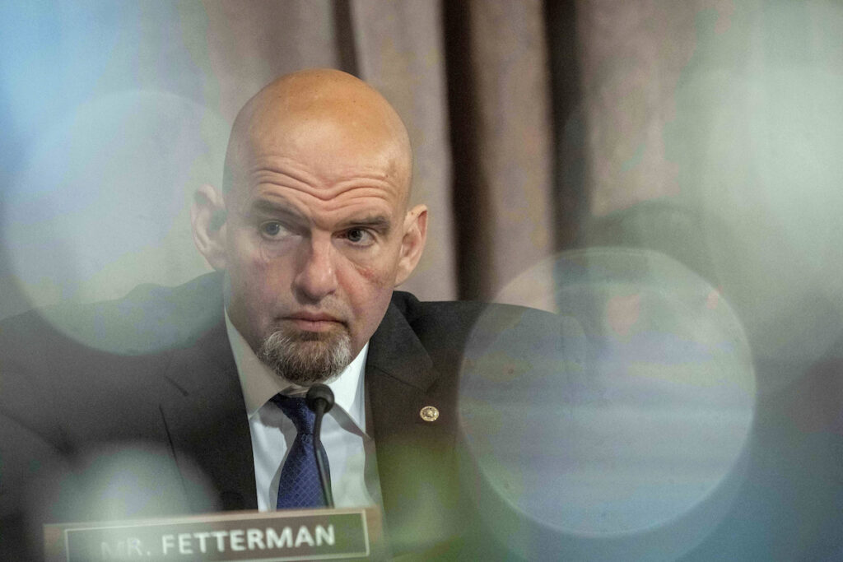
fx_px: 7588
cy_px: 281
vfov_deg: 4.2
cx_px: 422
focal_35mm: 324
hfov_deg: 6.4
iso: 10000
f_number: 5.6
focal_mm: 324
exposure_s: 1/250
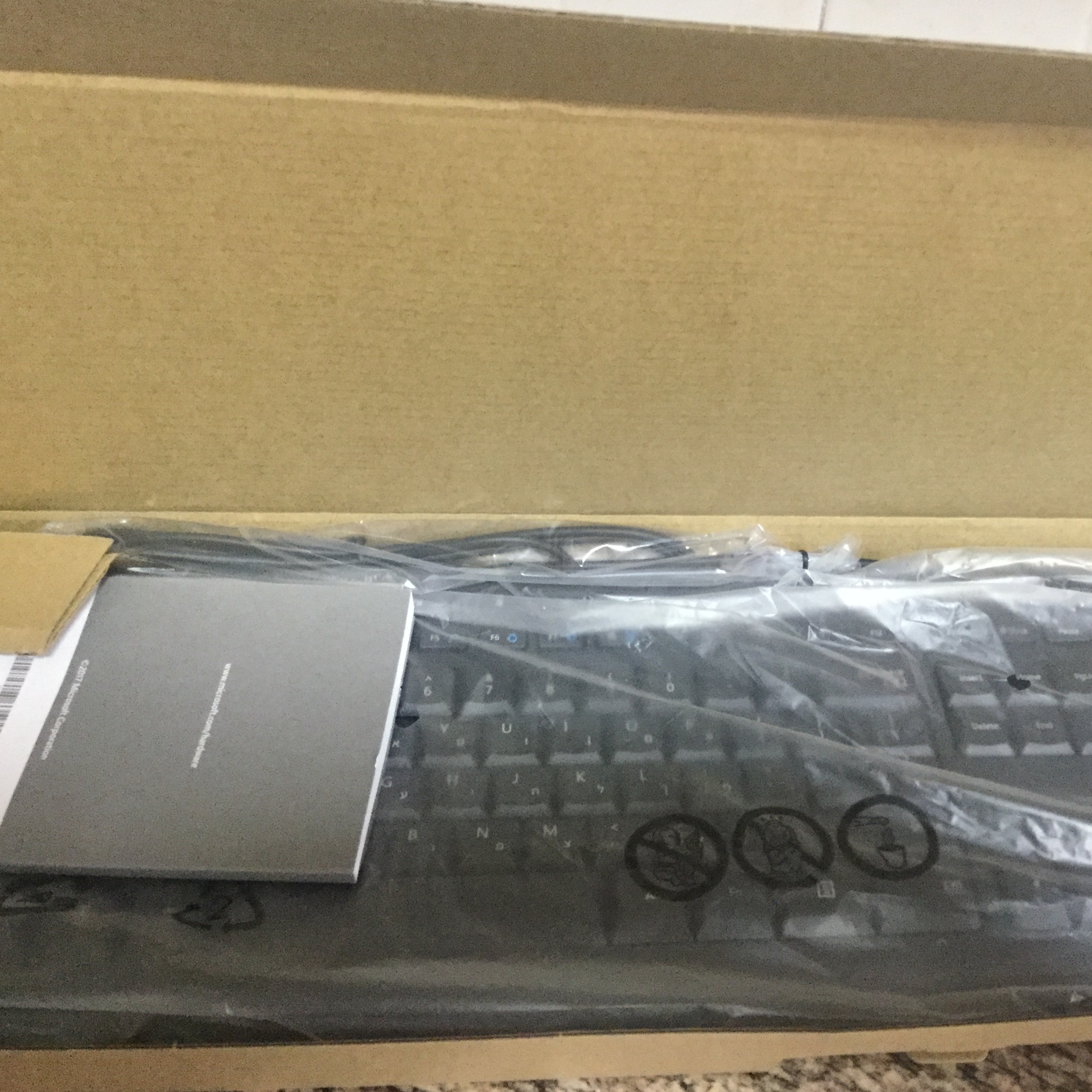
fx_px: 1321
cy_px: 545
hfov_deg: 44.6
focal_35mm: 37
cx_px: 683
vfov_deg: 44.9
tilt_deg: -47.3
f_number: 2.4
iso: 250
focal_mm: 3.3
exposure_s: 1/17
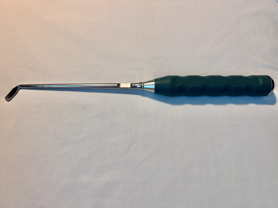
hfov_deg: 67.3
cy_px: 104
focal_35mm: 26
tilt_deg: -71.8
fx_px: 209
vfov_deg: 53.1
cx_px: 139
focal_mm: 5.7
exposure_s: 1/60
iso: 80
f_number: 1.5
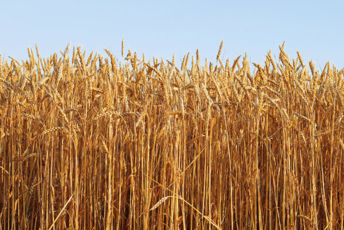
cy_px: 115
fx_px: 745
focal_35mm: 78
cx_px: 172
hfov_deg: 26.0
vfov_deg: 17.5
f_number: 10
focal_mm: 52
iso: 200
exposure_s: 1/80
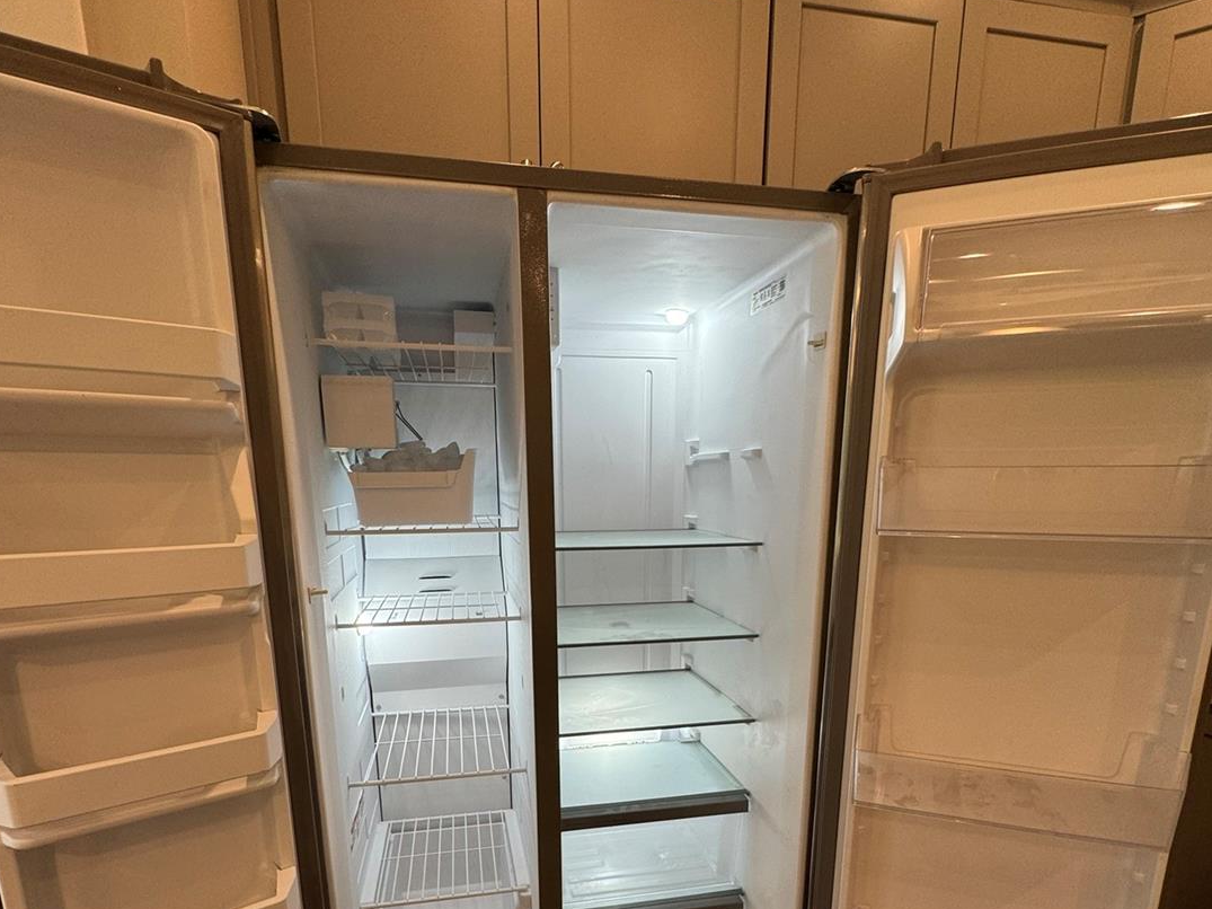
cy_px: 636
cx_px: 600
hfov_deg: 81.7
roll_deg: +0.7
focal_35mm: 20
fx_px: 700
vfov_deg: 63.5
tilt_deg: -11.6
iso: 80
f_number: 2.2
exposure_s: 1/120
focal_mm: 2.22
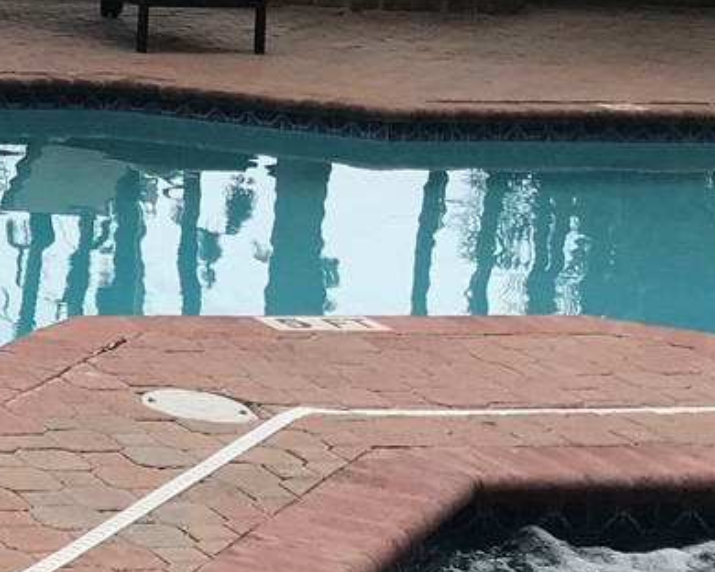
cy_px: -22
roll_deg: -1.5
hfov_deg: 15.1
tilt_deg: -4.3
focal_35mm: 112
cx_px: -528
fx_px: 2370
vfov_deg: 13.5
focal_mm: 3.99
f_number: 1.8
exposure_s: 1/1277
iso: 20
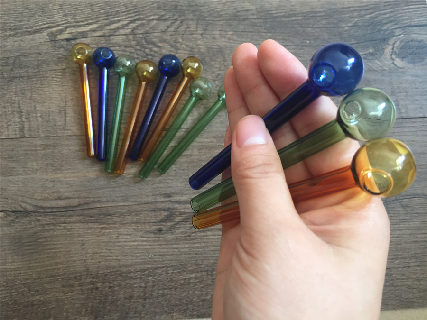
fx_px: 358
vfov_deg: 48.2
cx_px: 214
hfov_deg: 61.7
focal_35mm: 29
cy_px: 160
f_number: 2.2
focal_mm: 4.15
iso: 40
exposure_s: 1/33
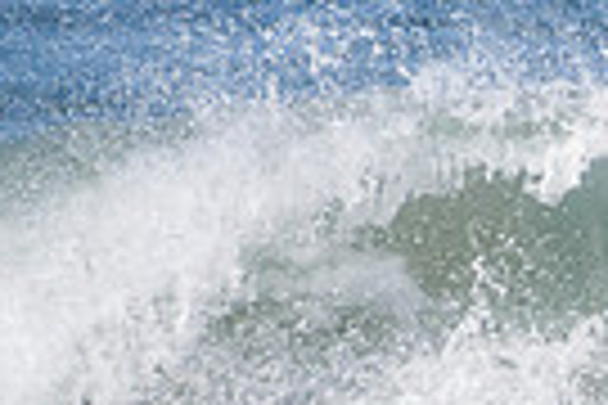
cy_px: 403
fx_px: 54277
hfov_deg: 0.6
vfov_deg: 0.4
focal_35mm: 3214
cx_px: 1211
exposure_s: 1/4000
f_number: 5.6
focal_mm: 500
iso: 560
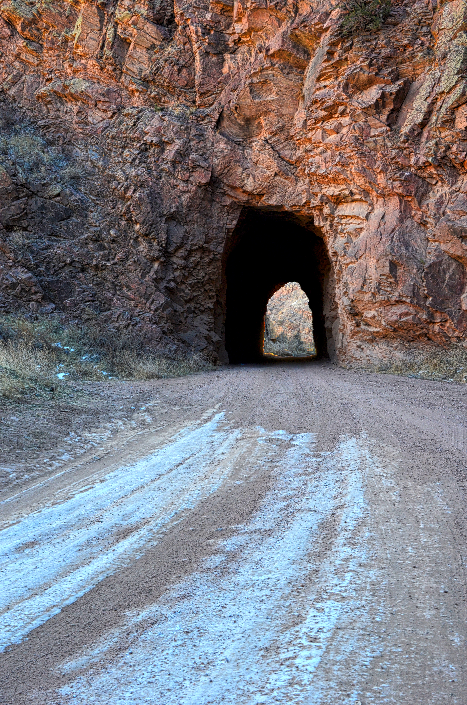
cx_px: 234
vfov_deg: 41.2
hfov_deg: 28.0
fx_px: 938
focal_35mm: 48
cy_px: 352
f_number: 8
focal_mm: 32
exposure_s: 1/60
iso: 500
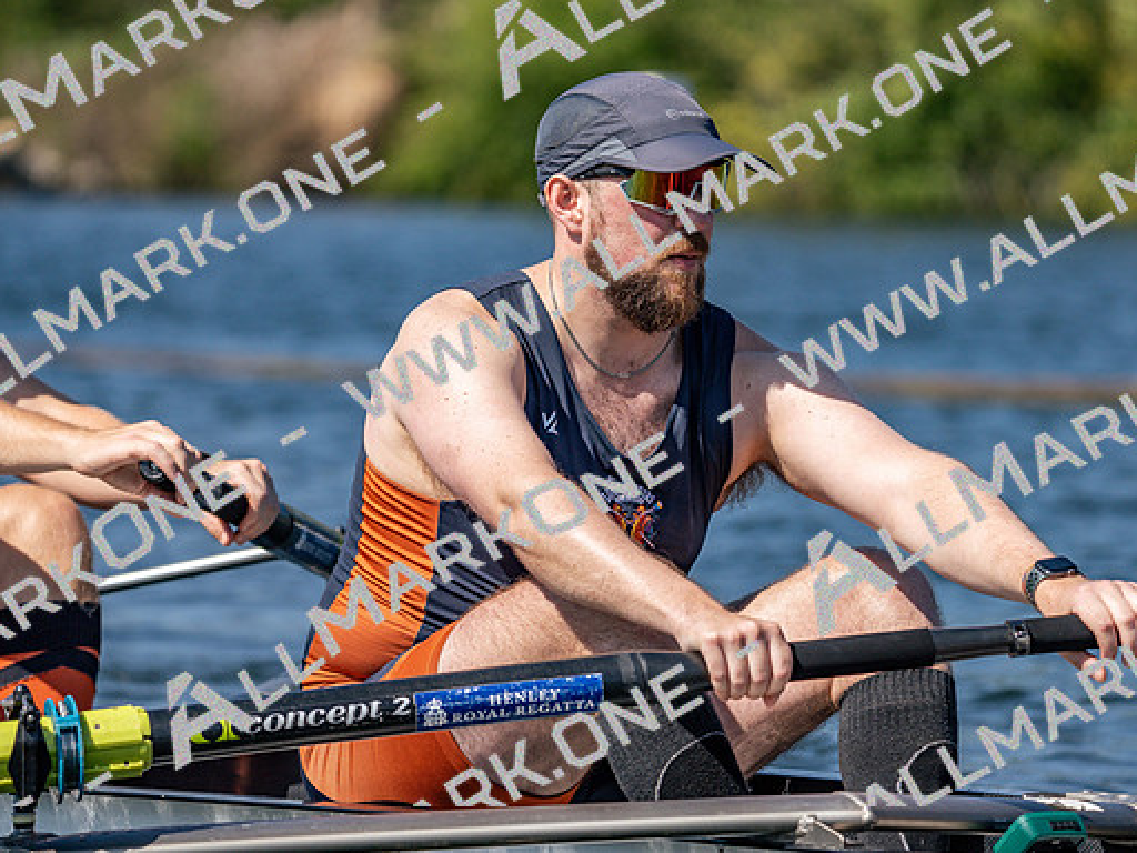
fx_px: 10412
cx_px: 617
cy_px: 425
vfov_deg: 4.7
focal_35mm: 317
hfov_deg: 6.3
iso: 250
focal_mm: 291
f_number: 5.6
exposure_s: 1/2000
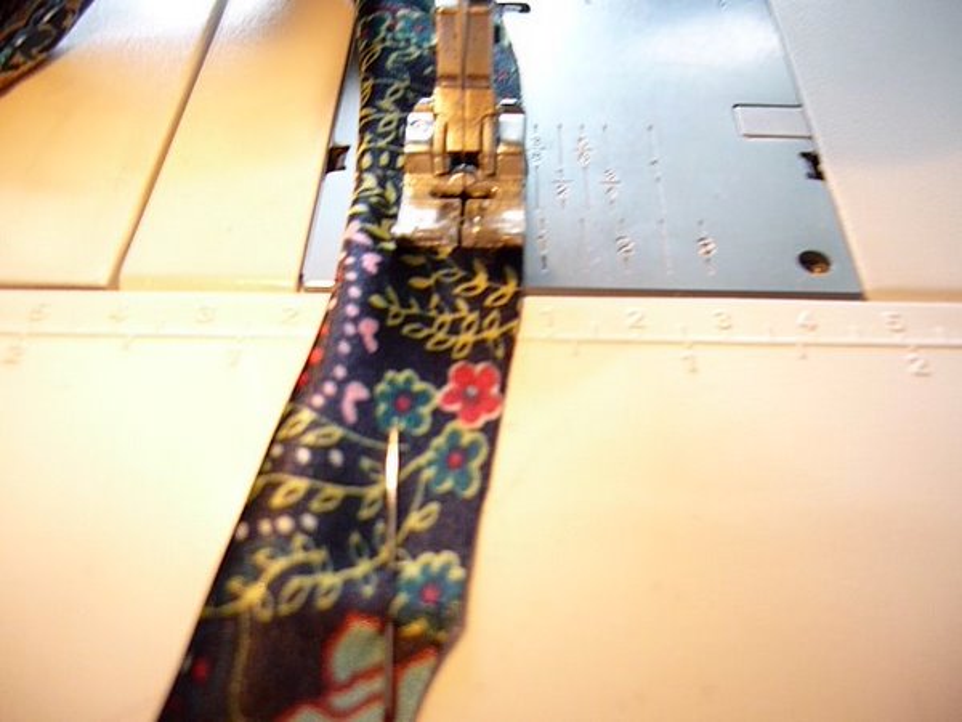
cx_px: 481
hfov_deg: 55.4
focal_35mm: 33
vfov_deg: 42.9
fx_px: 917
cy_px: 361
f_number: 2.8
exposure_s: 1/40
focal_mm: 5.5
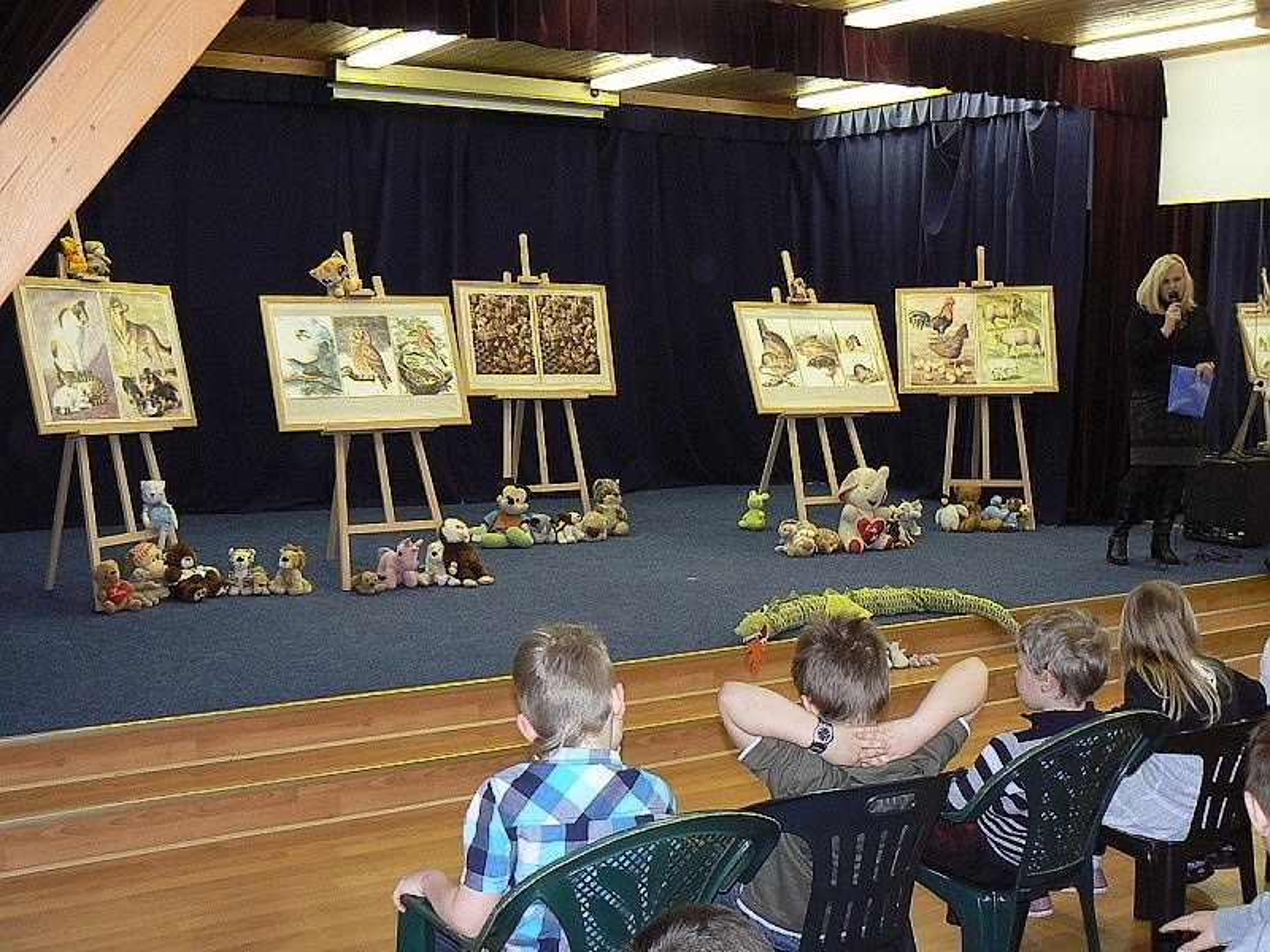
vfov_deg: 35.1
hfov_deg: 45.8
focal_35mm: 41
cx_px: 635
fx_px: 1504
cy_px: 476
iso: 200
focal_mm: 6.8
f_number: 2.8
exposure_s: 1/30
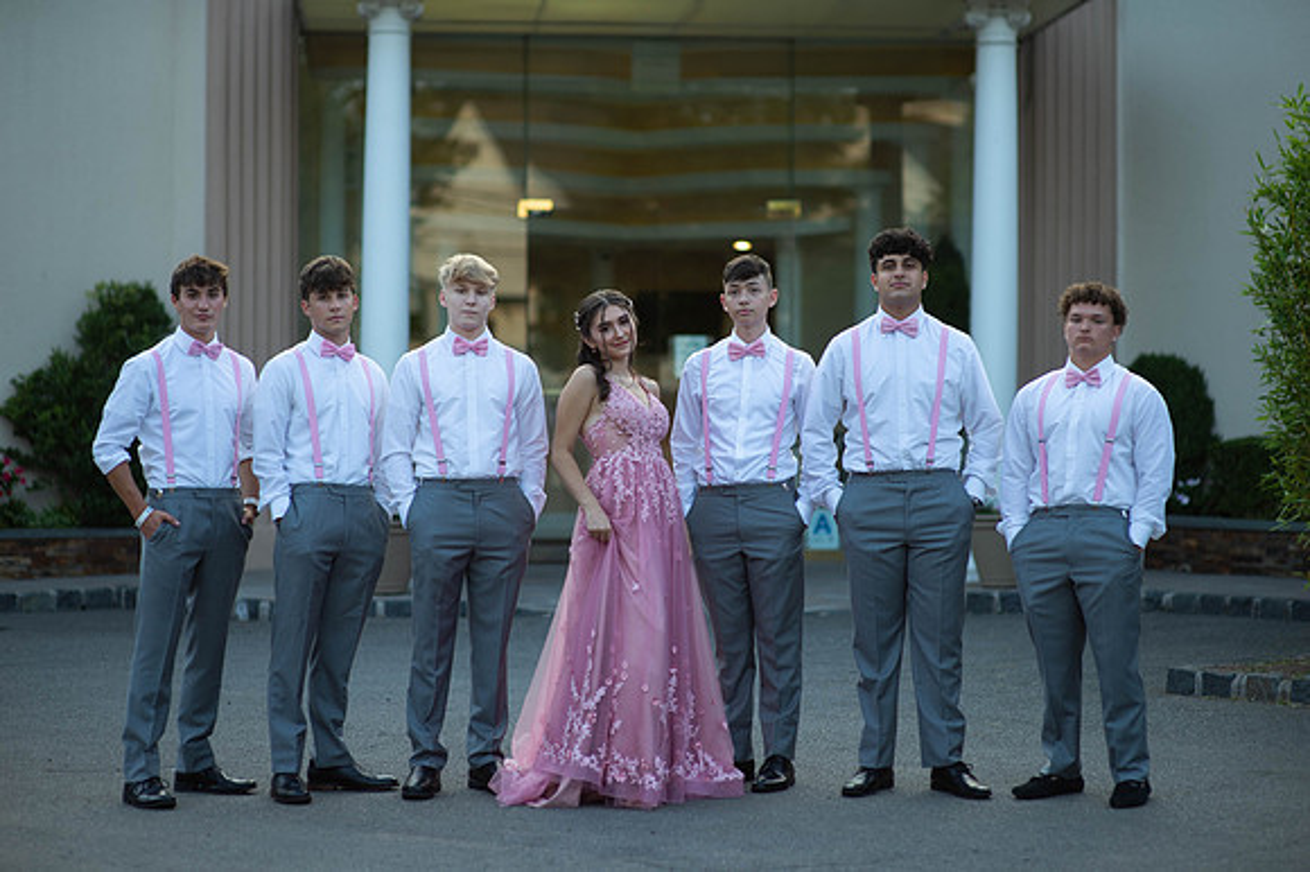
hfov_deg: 23.9
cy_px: 436
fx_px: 3091
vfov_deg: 16.1
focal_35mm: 85
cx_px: 655
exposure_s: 1/1000
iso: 250
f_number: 2
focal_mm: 85
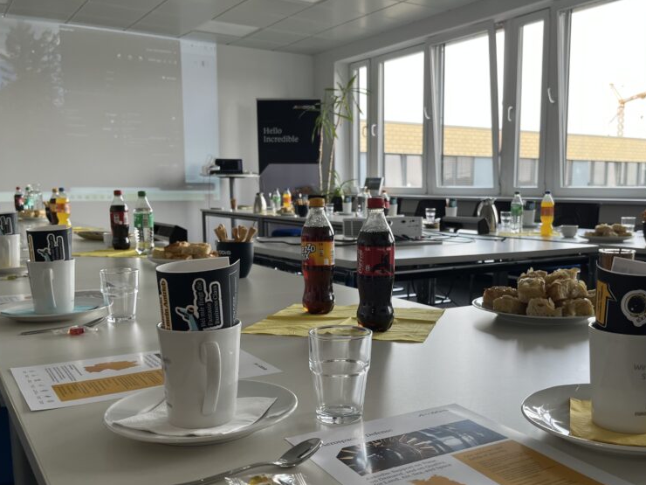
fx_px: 672
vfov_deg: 39.5
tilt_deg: -7.9
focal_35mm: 36
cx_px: 407
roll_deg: +1.2
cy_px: 292
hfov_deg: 50.8
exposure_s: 1/187
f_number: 1.6
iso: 40
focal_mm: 5.1
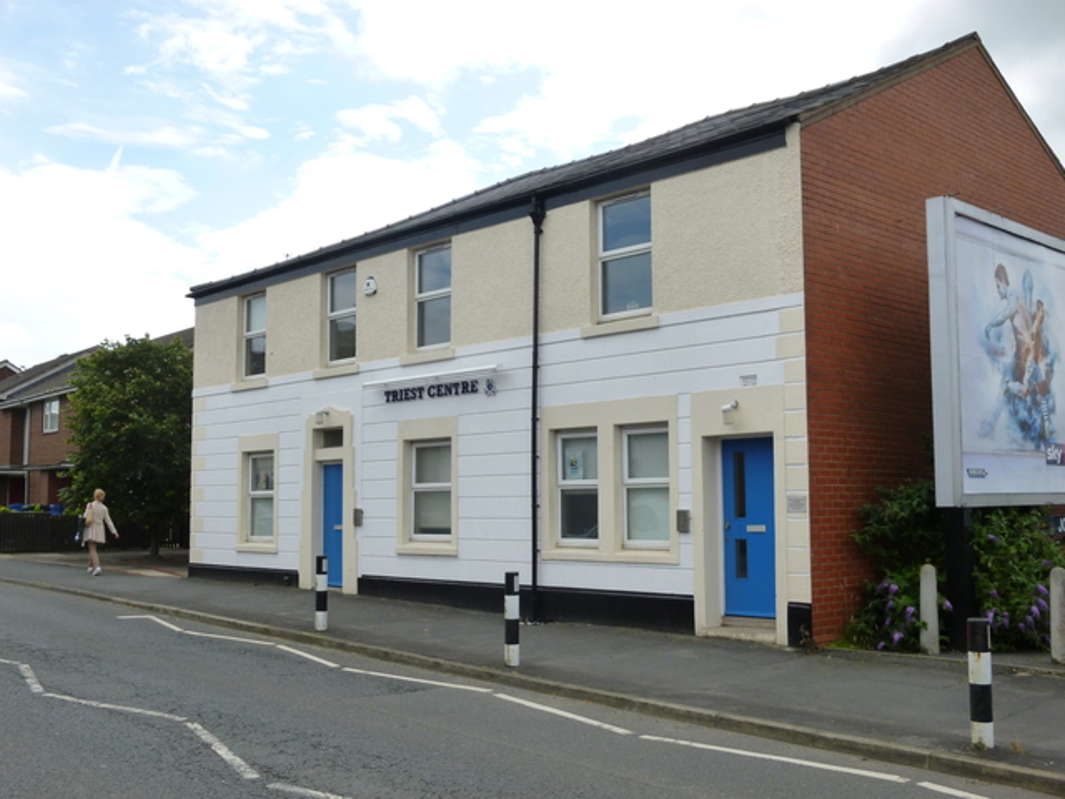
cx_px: 532
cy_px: 400
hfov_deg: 51.4
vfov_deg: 39.7
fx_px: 1108
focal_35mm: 36
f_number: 3.6
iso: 160
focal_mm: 6.5
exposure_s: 1/500
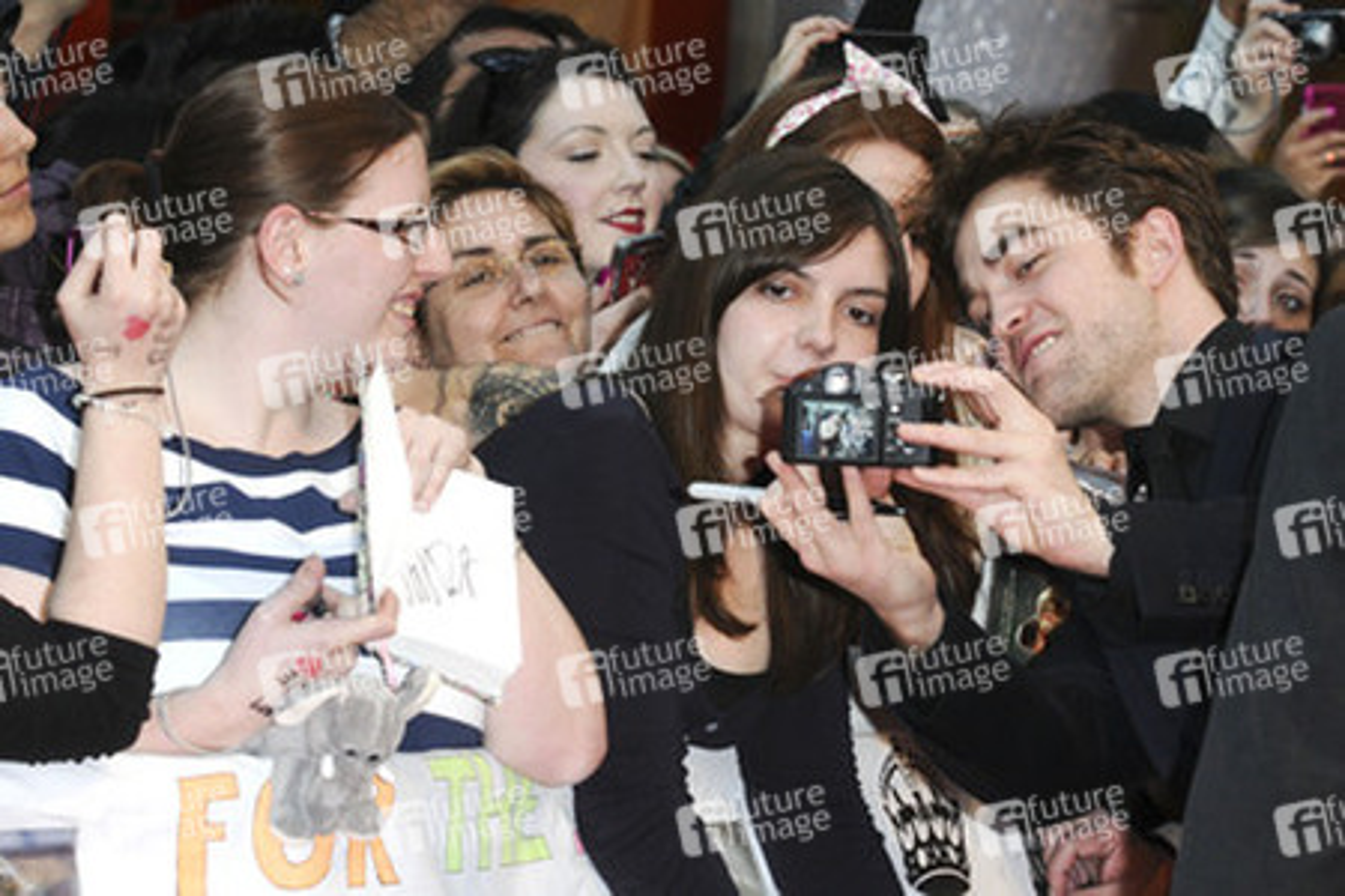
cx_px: 672
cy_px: 448
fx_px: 4483
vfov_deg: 11.4
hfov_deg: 17.1
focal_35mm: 120
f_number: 5.6
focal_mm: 80
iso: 640
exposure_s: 1/160
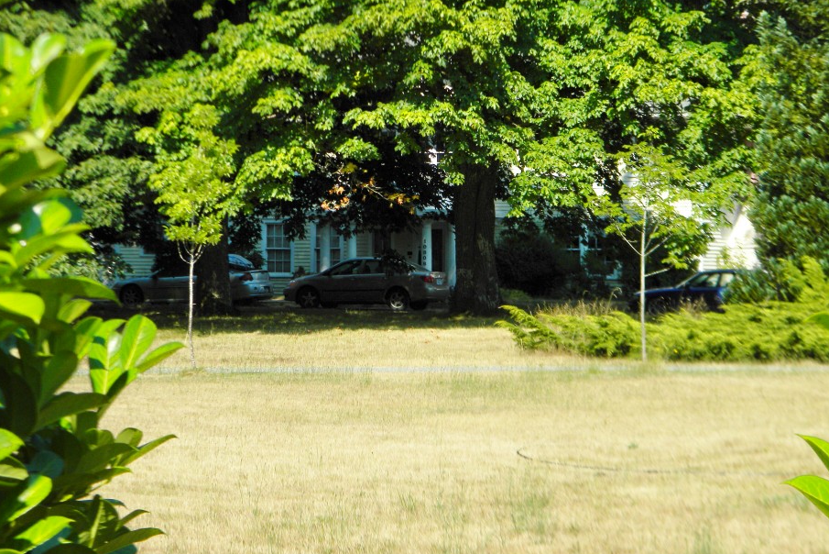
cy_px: 261
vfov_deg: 12.5
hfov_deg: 18.6
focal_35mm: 110
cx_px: 415
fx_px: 2534
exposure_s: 1/580
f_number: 4.7
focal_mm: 19
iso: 80
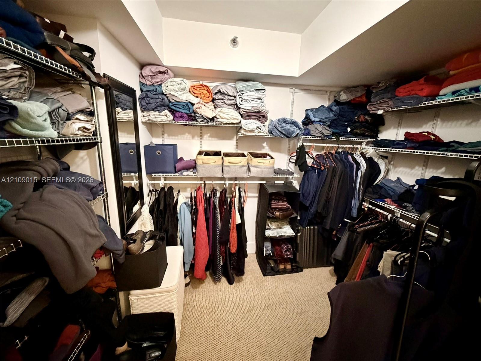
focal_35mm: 14
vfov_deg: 85.7
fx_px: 195
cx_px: 240
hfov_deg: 102.1
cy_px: 180
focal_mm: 2.22
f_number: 2.2
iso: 800
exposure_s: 1/40
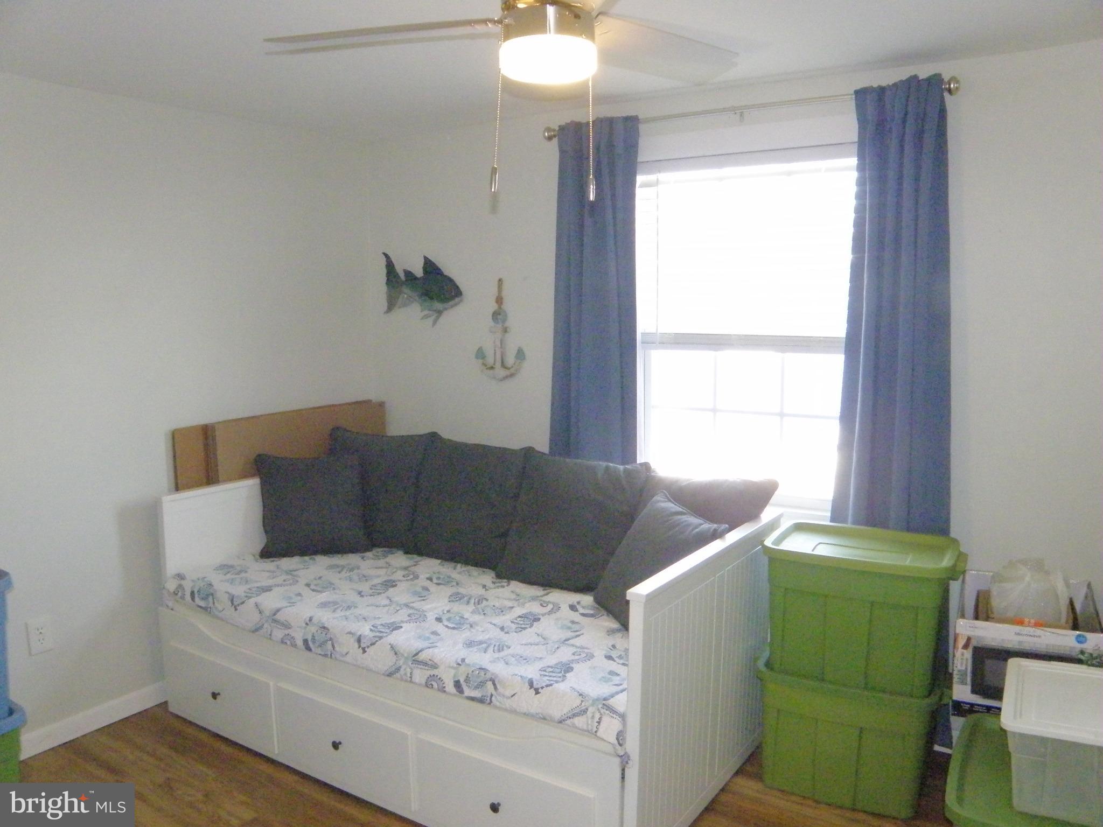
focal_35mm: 26
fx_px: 828
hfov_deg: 67.3
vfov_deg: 53.1
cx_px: 552
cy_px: 414
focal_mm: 4.6
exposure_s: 1/50
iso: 800
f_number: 5
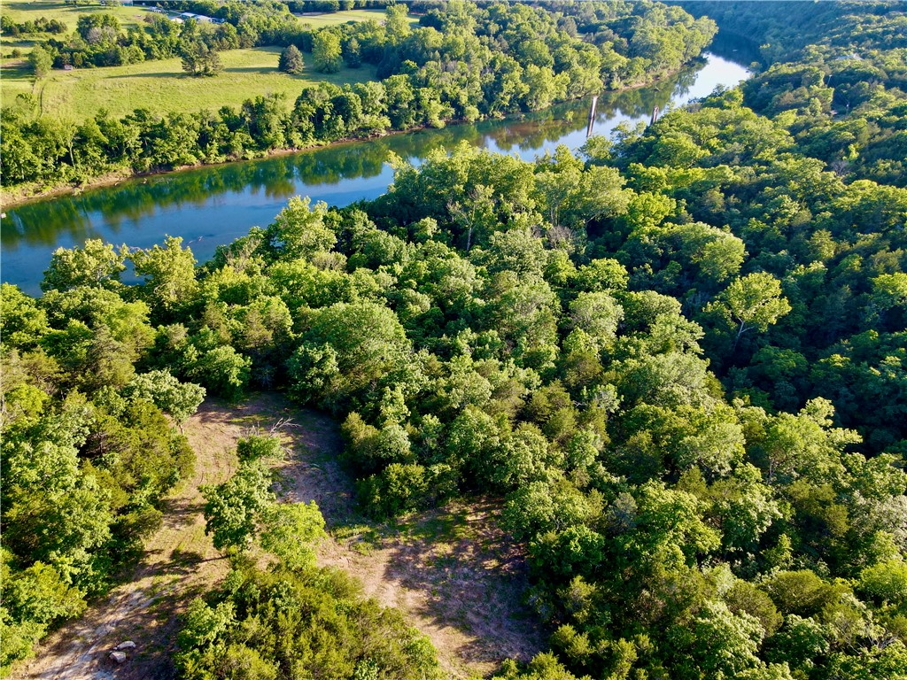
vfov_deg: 56.8
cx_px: 454
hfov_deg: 71.6
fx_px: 629
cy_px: 340
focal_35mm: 24
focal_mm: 4.5
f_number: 2.8
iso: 100
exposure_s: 1/80
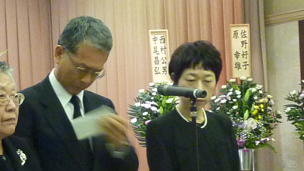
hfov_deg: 19.6
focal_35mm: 109
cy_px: 161
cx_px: 133
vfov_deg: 11.0
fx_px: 879
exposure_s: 1/15
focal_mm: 4.4
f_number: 3.3
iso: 400
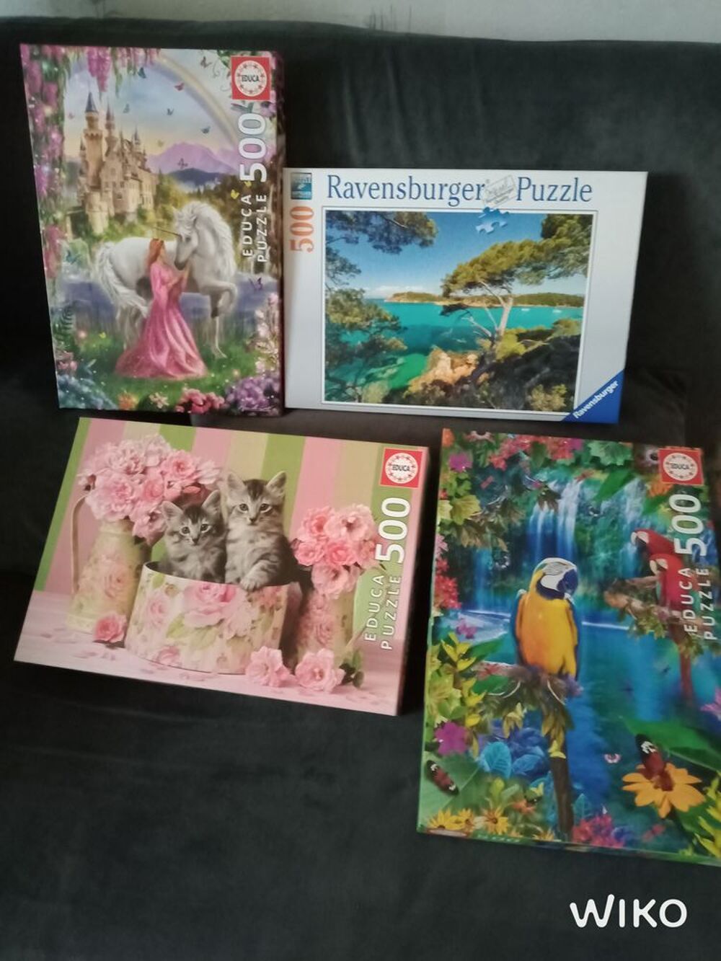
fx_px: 750
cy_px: 480
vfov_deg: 65.3
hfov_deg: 51.4
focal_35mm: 27
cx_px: 360
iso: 3254
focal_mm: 3.54
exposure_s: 1/20
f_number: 2
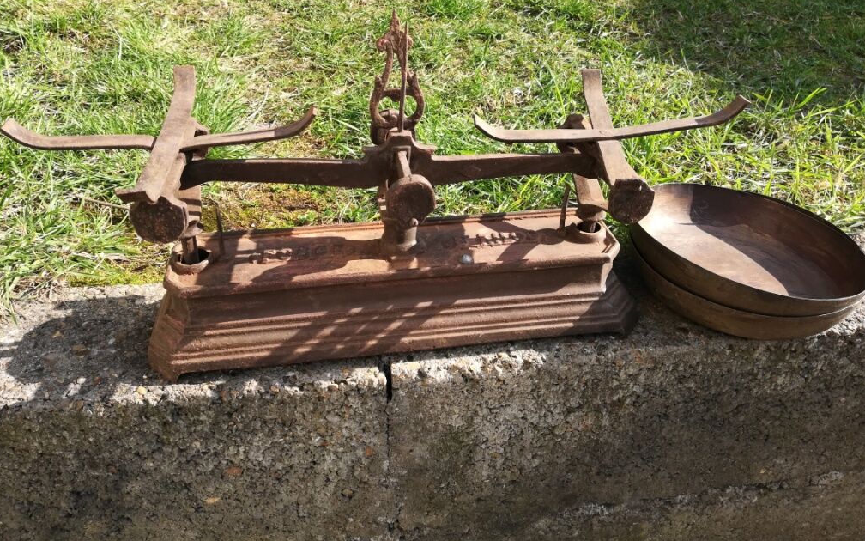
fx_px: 660
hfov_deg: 66.5
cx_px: 434
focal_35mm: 28
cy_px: 212
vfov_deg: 44.3
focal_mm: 3.83
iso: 50
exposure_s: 1/361
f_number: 2.2
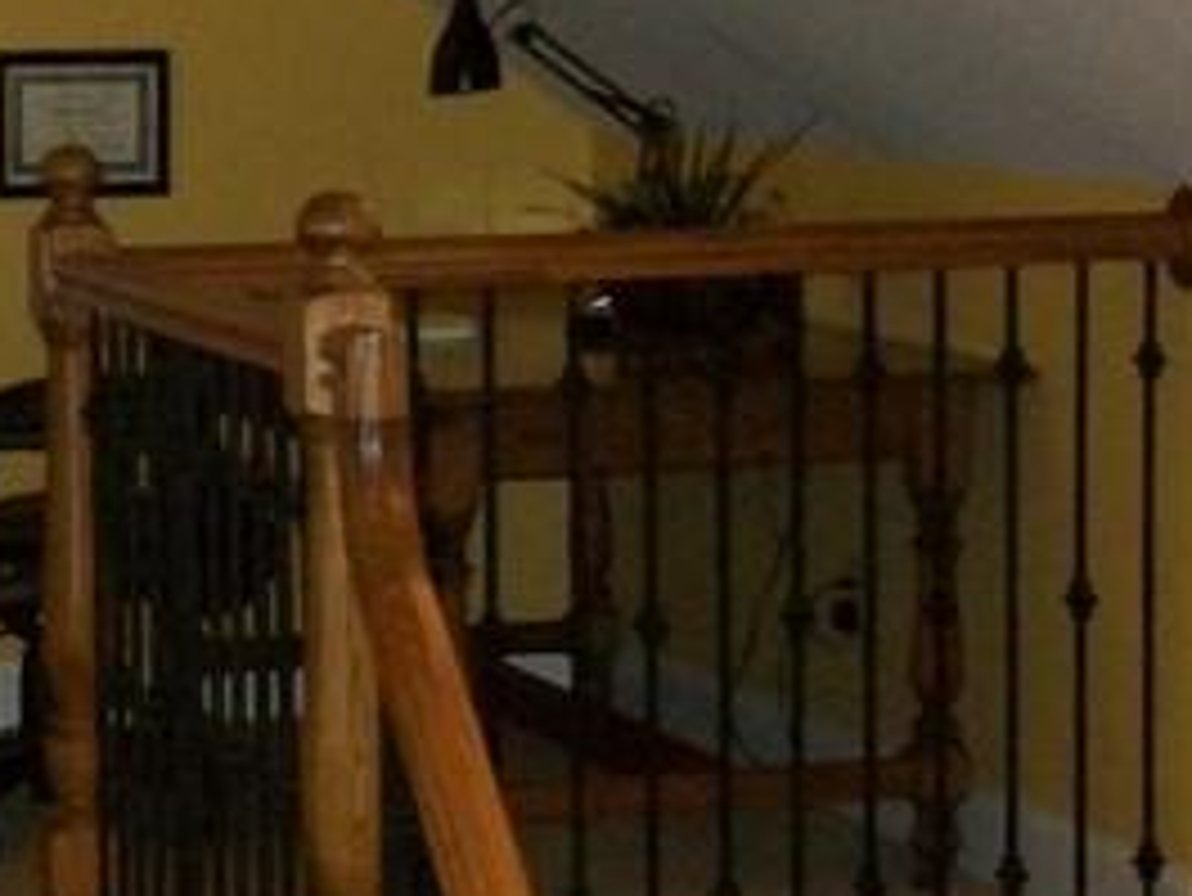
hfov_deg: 14.1
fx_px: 4789
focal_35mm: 139
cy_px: 450
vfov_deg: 10.7
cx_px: 130
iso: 160
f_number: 2.7
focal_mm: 6
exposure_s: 1/60
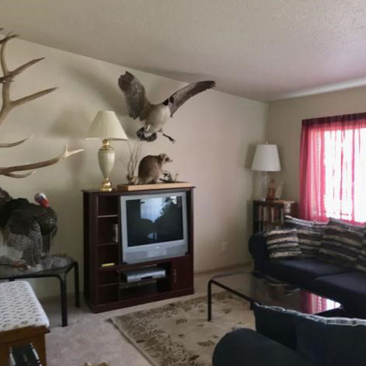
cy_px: 181
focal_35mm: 35
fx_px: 419
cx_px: 224
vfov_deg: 47.2
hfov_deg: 46.9
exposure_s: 1/30
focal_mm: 4.15
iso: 125
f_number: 2.2
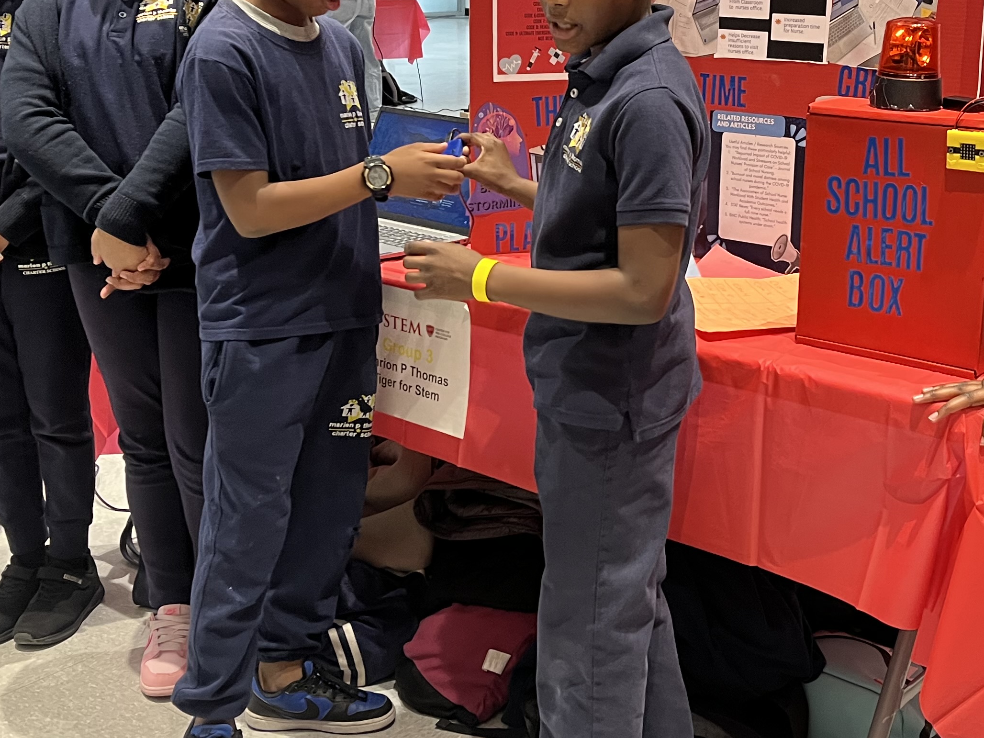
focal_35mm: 51
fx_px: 1450
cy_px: 275
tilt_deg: -15.0
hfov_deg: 37.4
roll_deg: -1.1
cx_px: 586
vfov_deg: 28.5
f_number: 1.6
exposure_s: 1/60
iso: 250
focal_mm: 5.1
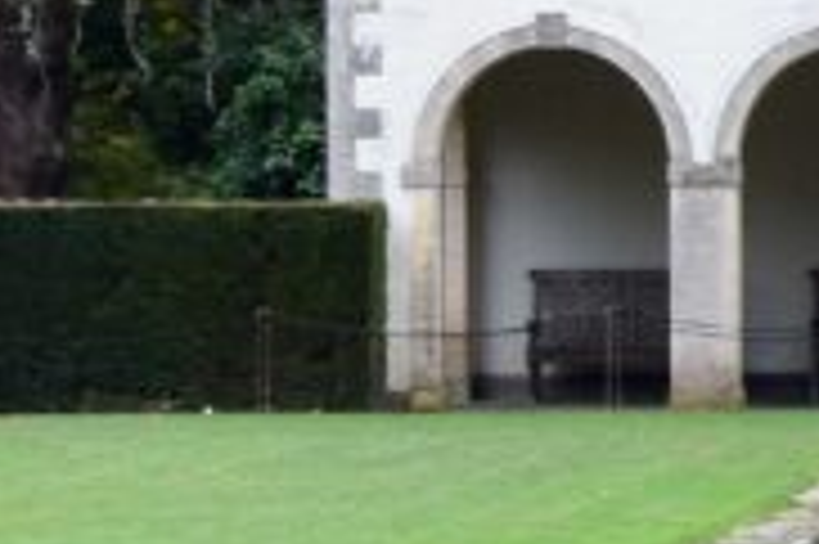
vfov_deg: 3.3
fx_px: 9454
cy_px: 198
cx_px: 1508
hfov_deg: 4.9
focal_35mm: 416
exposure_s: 1/80
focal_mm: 35
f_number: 8
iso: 400
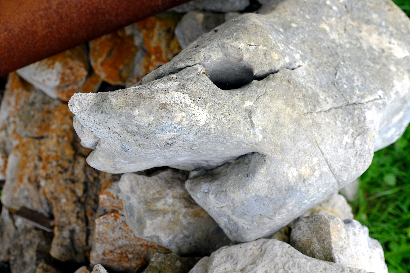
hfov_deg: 40.3
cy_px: 136
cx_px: 205
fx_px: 558
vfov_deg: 27.5
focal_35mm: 49
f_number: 5.6
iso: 200
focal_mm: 32.6
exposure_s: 1/170
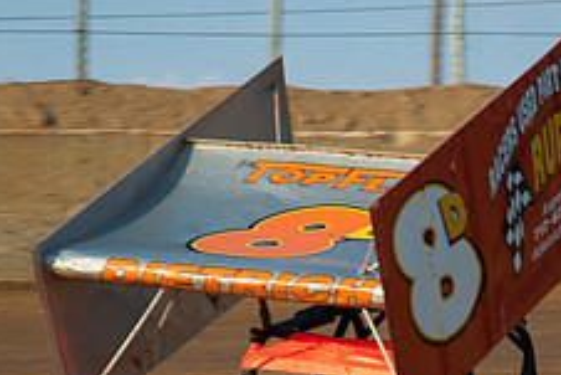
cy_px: 454
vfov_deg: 5.1
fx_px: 4194
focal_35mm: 269
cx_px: 429
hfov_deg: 7.6
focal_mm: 70
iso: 200
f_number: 5
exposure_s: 1/500
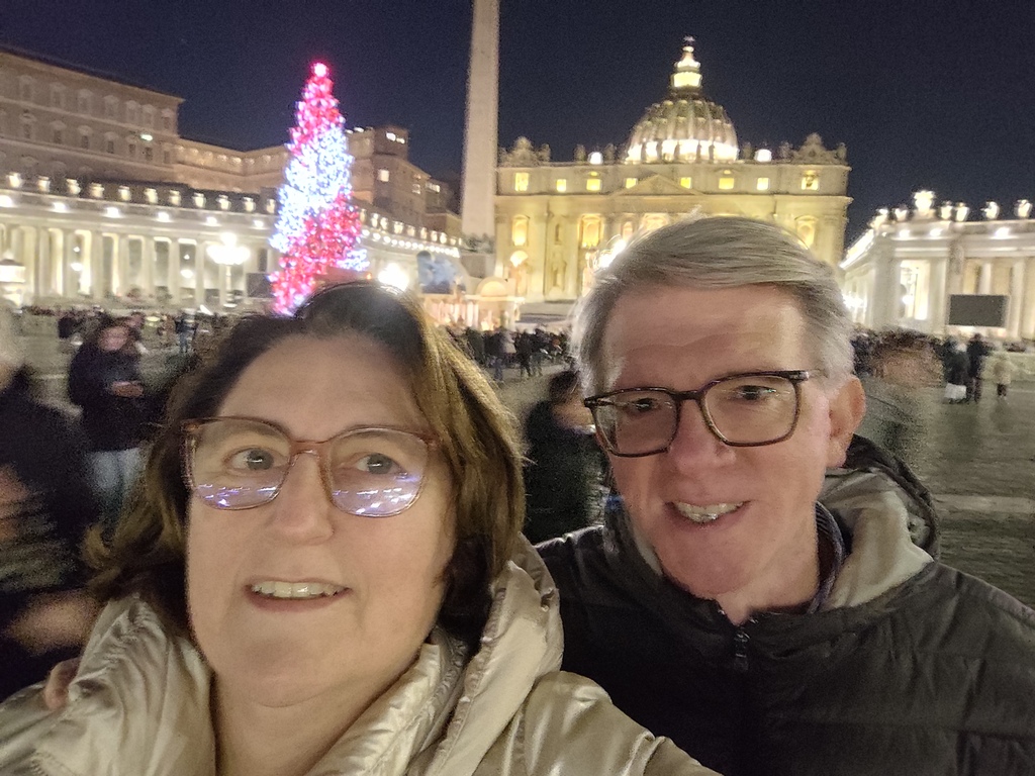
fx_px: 718
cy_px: 388
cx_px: 518
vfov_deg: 56.8
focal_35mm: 24
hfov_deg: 71.6
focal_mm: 3.27
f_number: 2.45
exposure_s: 1/10
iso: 2500
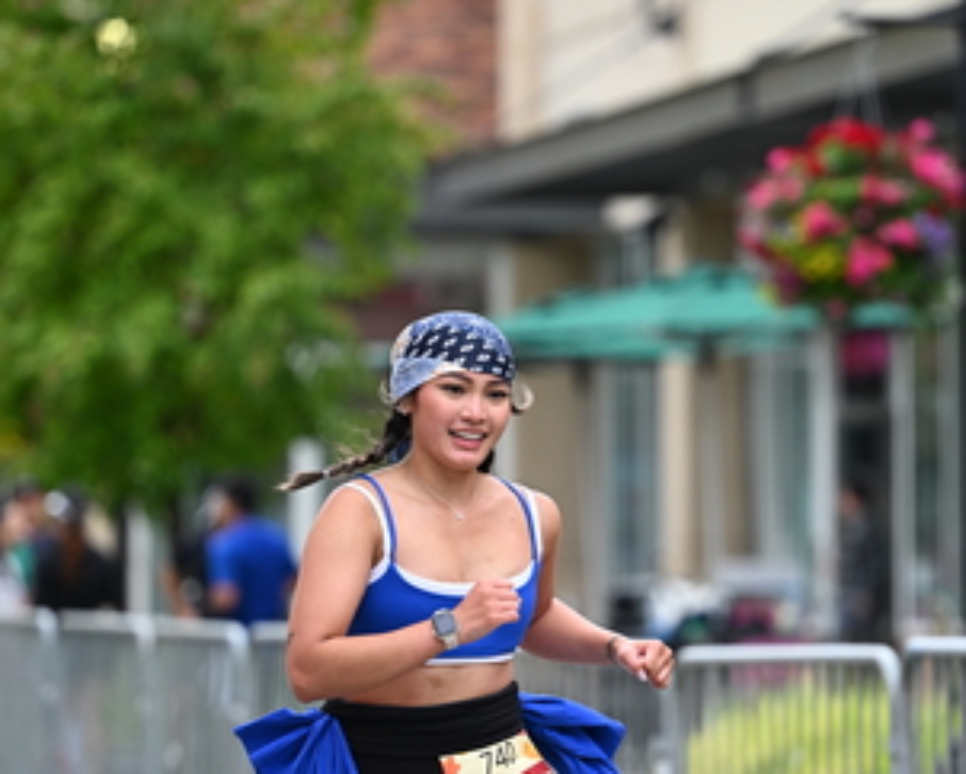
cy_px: 512
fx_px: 7095
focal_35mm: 248
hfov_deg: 7.8
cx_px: 536
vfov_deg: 6.2
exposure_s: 1/2000
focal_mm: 145
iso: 640
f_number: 2.8
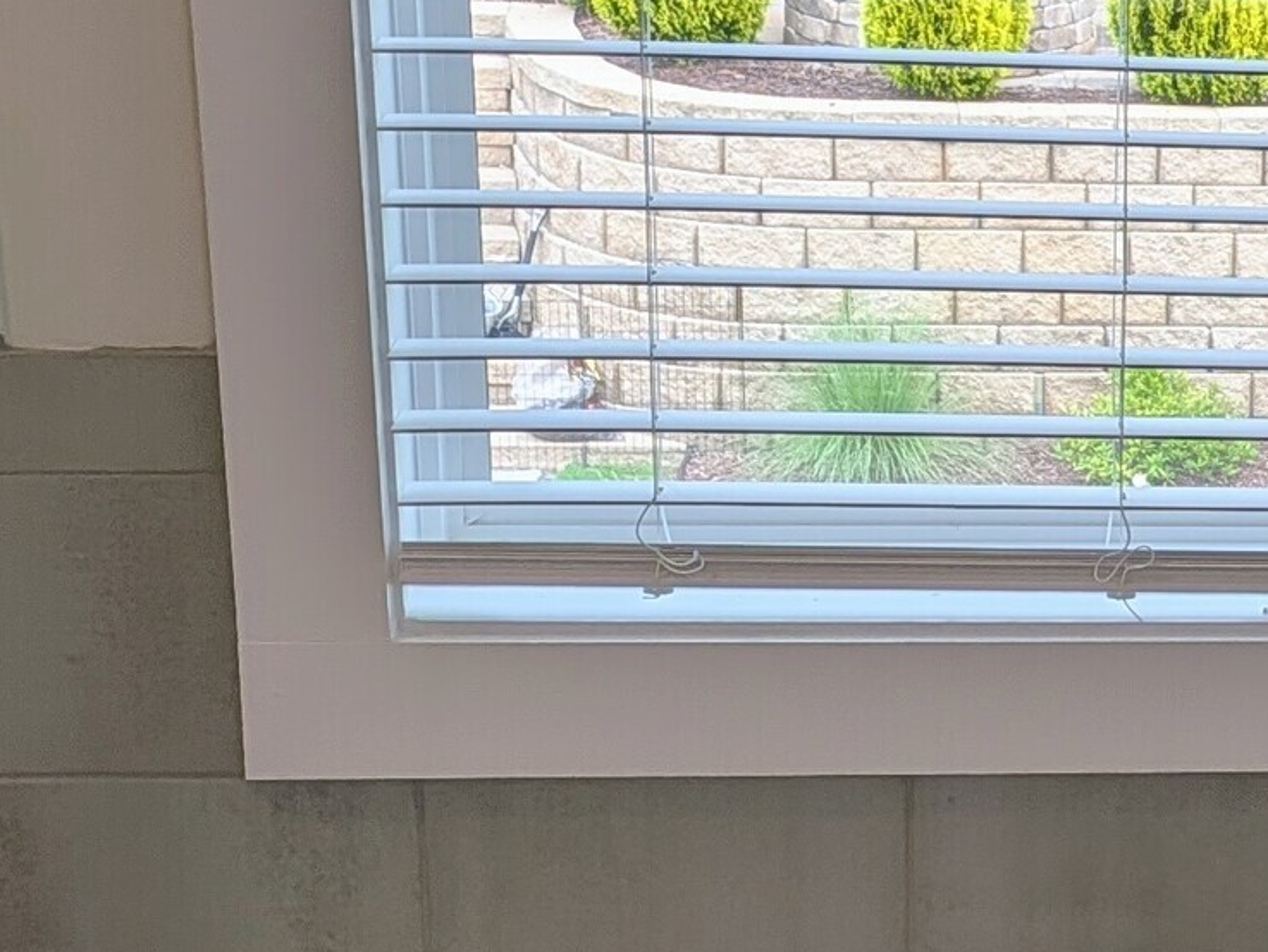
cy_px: 723
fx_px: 3664
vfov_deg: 14.7
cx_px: 1526
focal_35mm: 100
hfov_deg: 18.6
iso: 32
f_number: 1.7
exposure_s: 1/120
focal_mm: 4.53
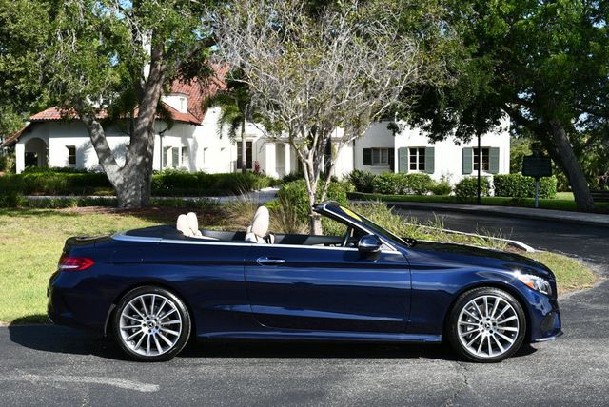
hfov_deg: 38.2
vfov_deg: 26.0
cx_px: 304
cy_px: 204
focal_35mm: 52
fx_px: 880
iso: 140
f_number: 8
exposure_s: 1/250
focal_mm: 26
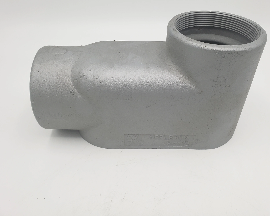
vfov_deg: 49.9
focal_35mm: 29
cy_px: 100
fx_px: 232
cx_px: 148
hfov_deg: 60.3
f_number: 2.4
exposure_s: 1/120
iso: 64
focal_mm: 4.3
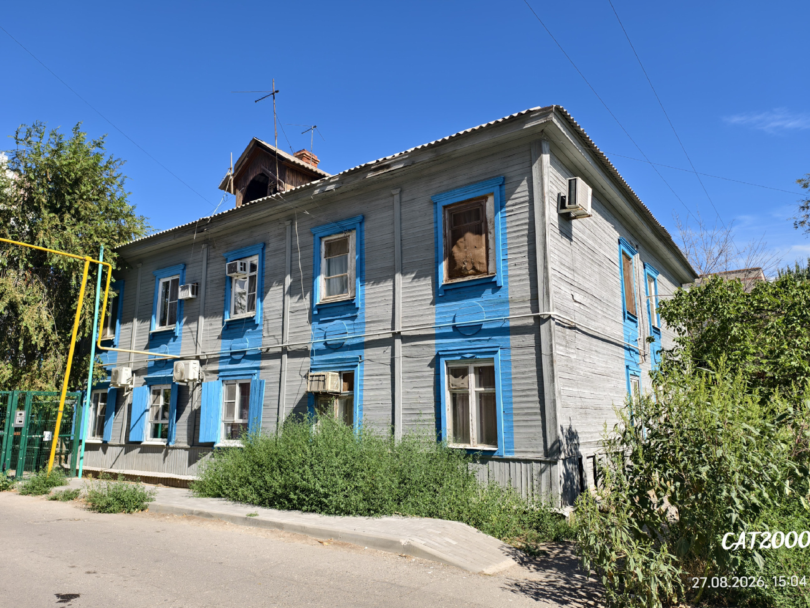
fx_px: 538
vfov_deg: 58.9
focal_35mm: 23
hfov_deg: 73.9
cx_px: 405
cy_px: 304
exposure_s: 1/1718
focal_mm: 6.54
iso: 72
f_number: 1.57
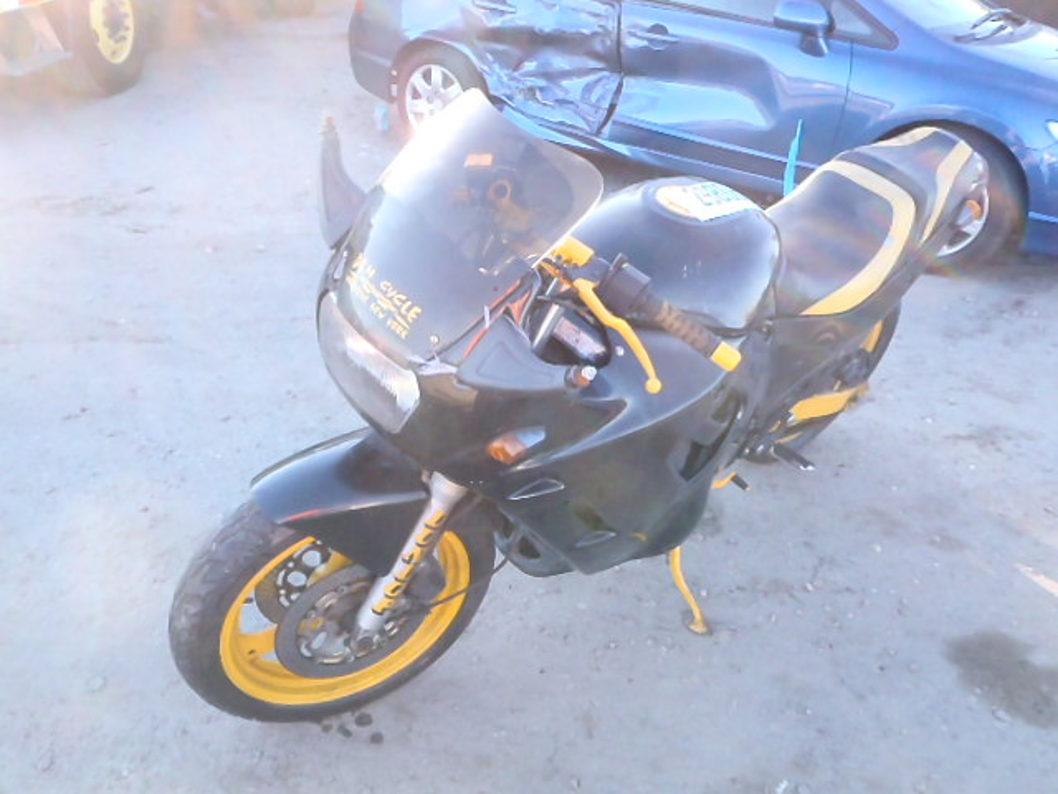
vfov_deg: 49.7
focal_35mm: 28
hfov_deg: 63.4
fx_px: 856
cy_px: 397
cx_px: 529
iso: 800
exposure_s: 1/500
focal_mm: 5
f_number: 3.5
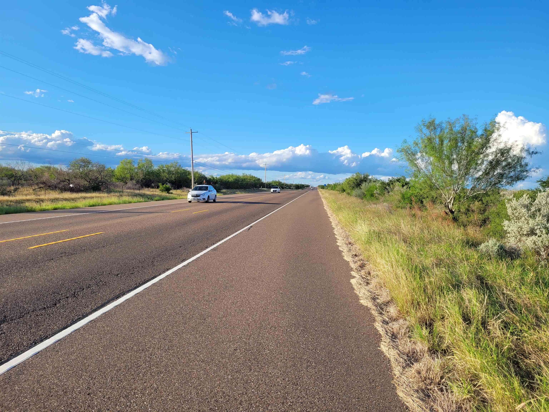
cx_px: 274
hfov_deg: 67.3
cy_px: 206
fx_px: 412
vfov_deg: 53.1
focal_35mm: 26
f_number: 1.8
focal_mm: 5.4
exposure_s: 1/1235
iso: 40
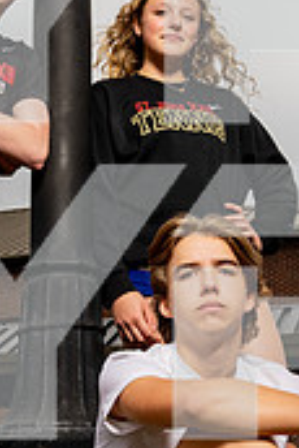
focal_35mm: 85
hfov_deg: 16.1
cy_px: 292
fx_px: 1057
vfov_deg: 23.8
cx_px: 117
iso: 50
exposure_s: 1/250
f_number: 8
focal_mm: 24
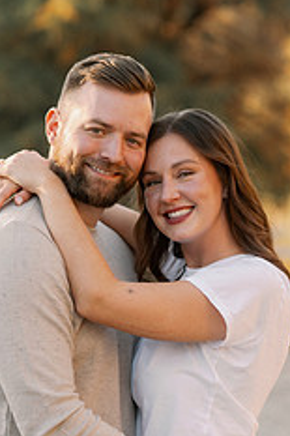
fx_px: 1984
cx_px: 170
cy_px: 305
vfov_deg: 12.5
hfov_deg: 8.4
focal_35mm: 164
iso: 160
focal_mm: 85
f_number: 2.8
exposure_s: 1/250
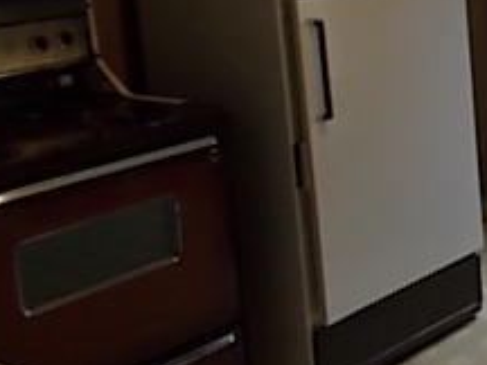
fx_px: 1083
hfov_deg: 21.9
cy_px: 54
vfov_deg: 18.9
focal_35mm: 77
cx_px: 692
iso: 160
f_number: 3.2
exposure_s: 1/25
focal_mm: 4.6
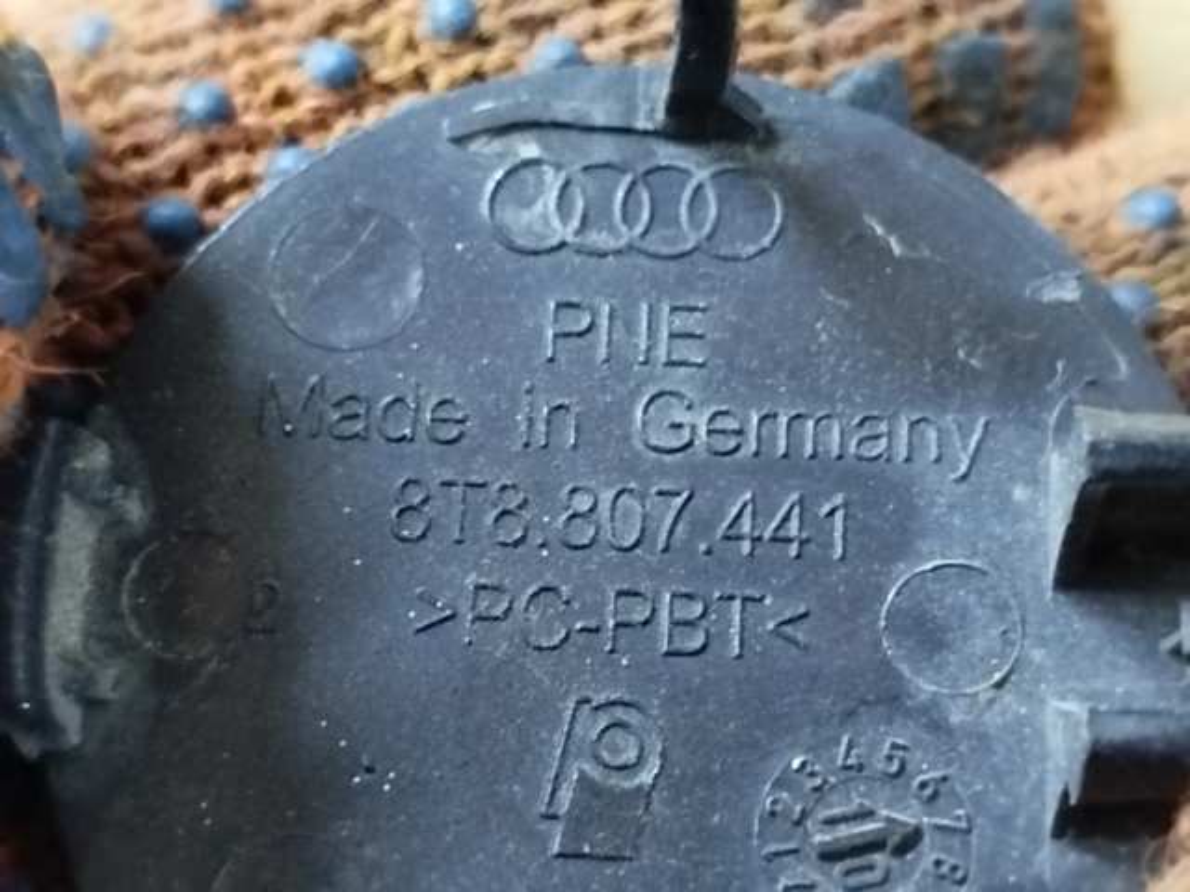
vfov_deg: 20.4
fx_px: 2475
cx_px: 595
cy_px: 446
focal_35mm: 72
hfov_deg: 27.0
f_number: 1.7
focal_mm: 5.31
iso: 1250
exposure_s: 1/17
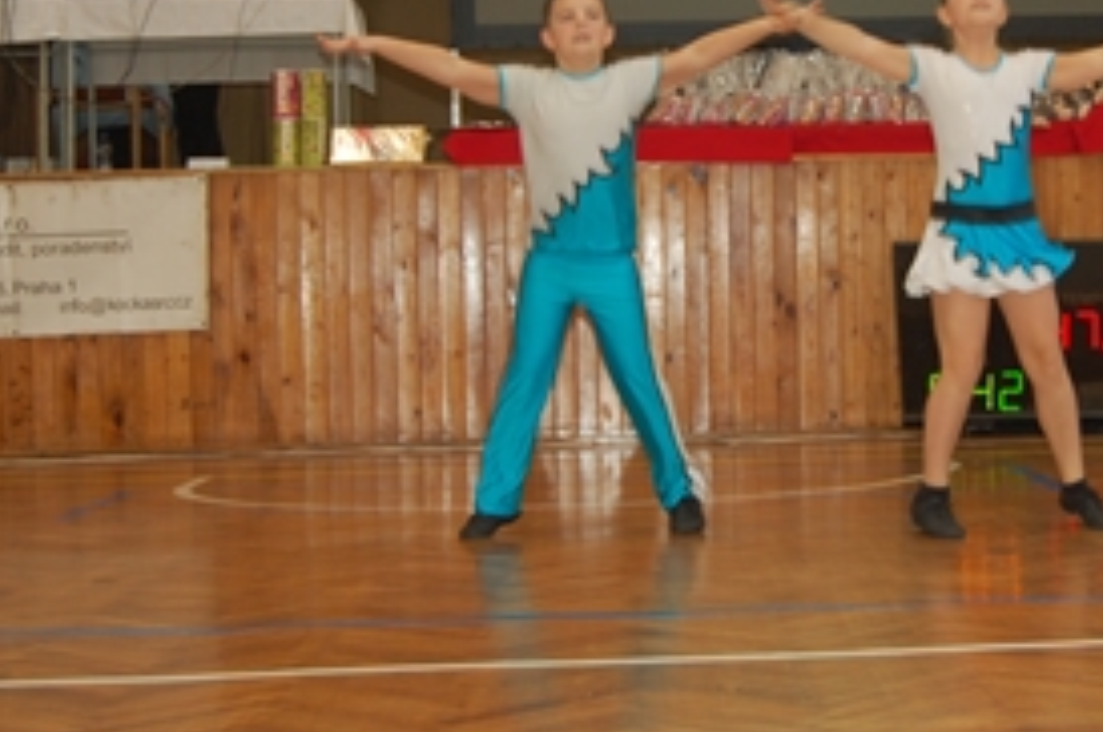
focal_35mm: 82
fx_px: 2509
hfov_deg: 24.6
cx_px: 773
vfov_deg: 16.5
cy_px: 185
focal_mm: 30
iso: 400
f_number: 4.2
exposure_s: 1/60
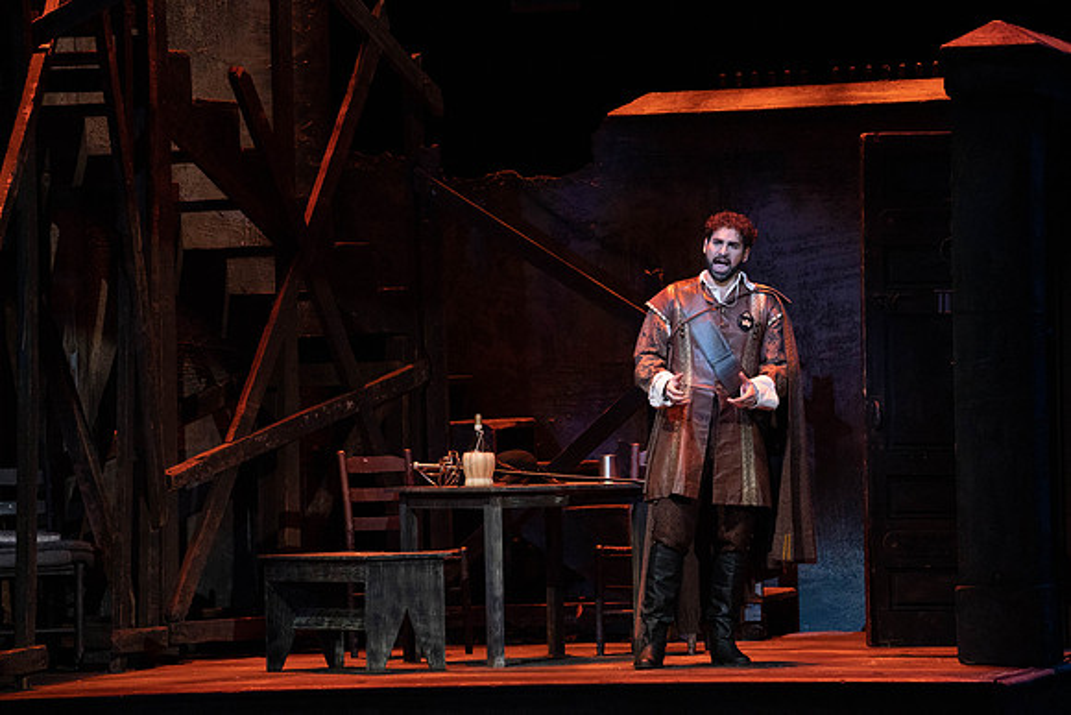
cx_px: 536
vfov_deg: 6.9
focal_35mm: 200
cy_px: 358
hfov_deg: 10.3
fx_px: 5951
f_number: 5.6
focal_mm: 200
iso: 6400
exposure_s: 1/250
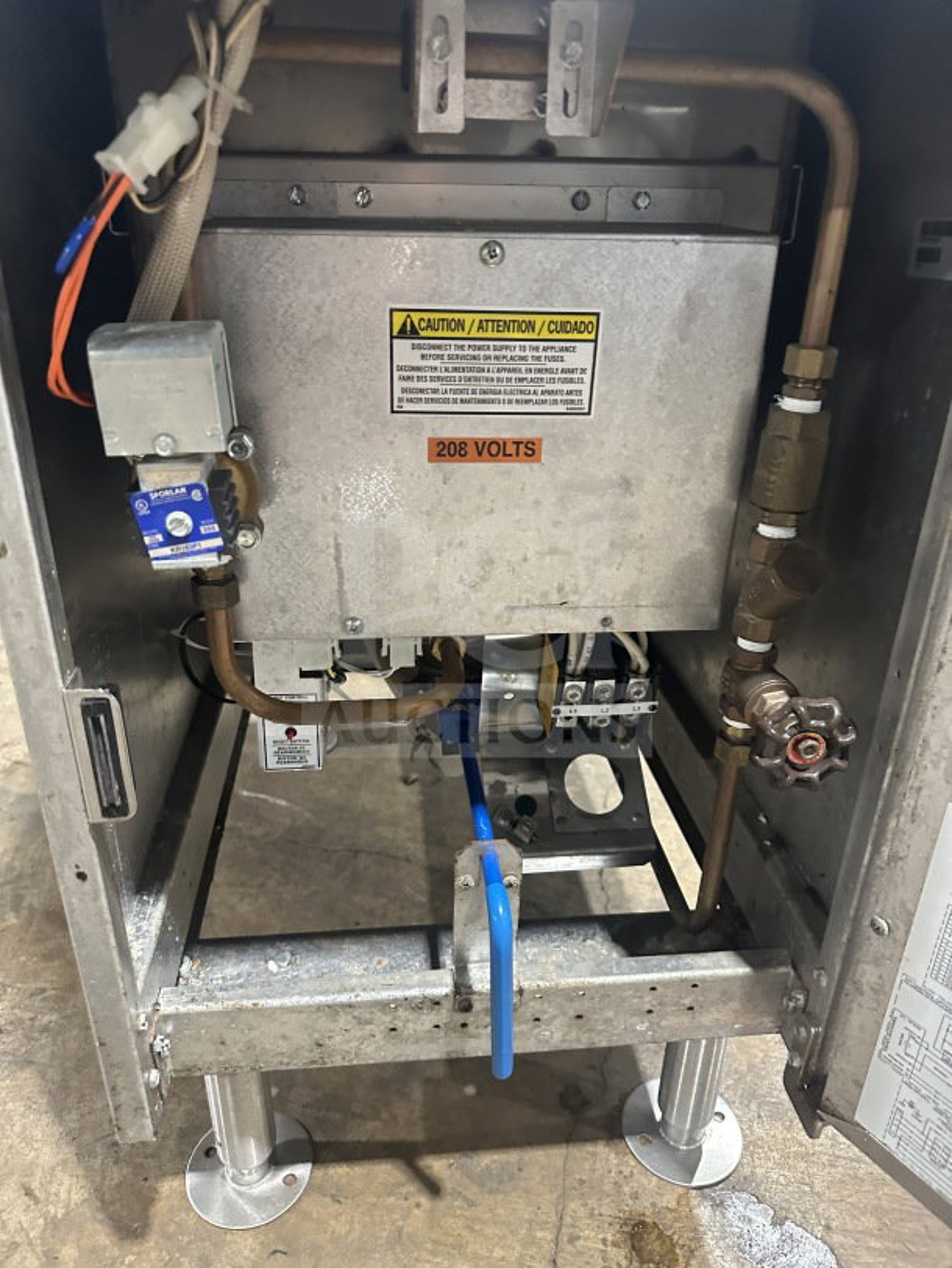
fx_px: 880
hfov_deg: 56.8
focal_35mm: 24
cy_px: 634
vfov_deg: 71.6
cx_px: 476
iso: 640
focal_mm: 6.86
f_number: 1.78
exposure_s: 1/60
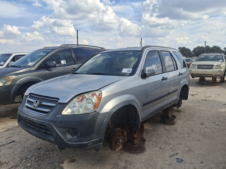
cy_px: 84
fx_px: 163
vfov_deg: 54.9
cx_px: 113
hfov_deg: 69.4
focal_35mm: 25
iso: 32
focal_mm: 4.69
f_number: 1.8
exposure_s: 1/1475
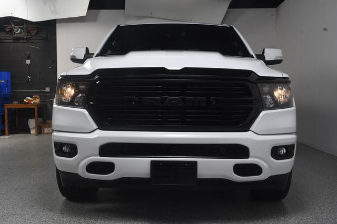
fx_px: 421
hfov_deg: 43.6
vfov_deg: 29.8
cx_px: 168
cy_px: 112
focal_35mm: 45
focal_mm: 30
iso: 100
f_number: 13
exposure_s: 1/160
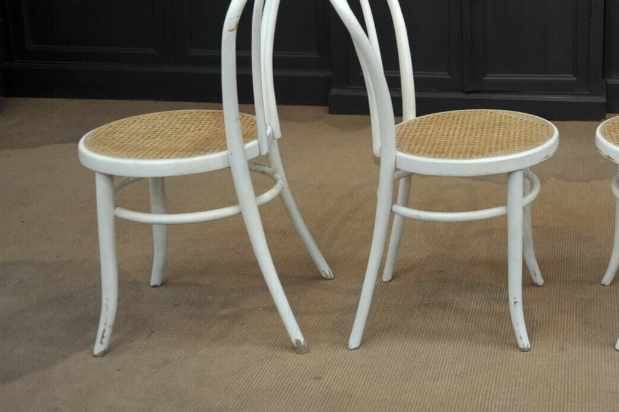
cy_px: 55
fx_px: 894
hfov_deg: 35.3
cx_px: 590
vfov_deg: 25.3
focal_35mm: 52
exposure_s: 1/60
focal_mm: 27
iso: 200
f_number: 3.2
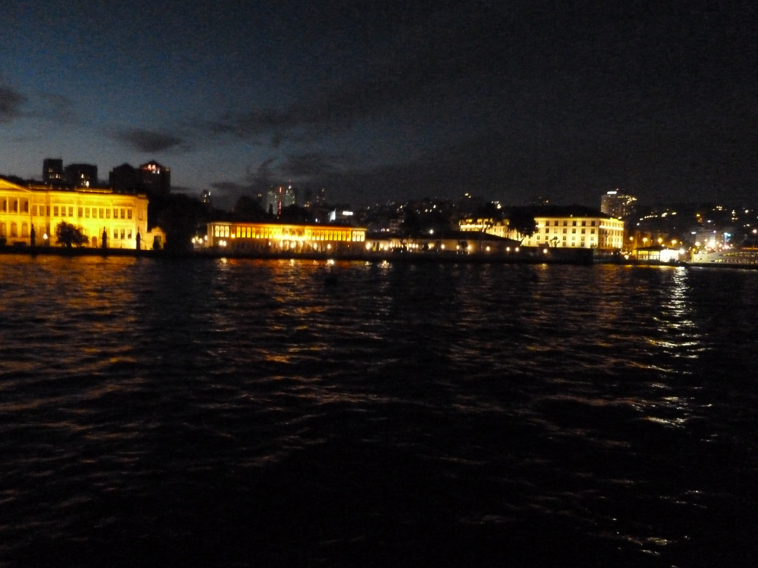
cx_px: 379
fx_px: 547
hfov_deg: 69.4
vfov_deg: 54.9
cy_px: 284
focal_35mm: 25
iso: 1600
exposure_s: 1/8
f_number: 3.3
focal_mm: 4.1
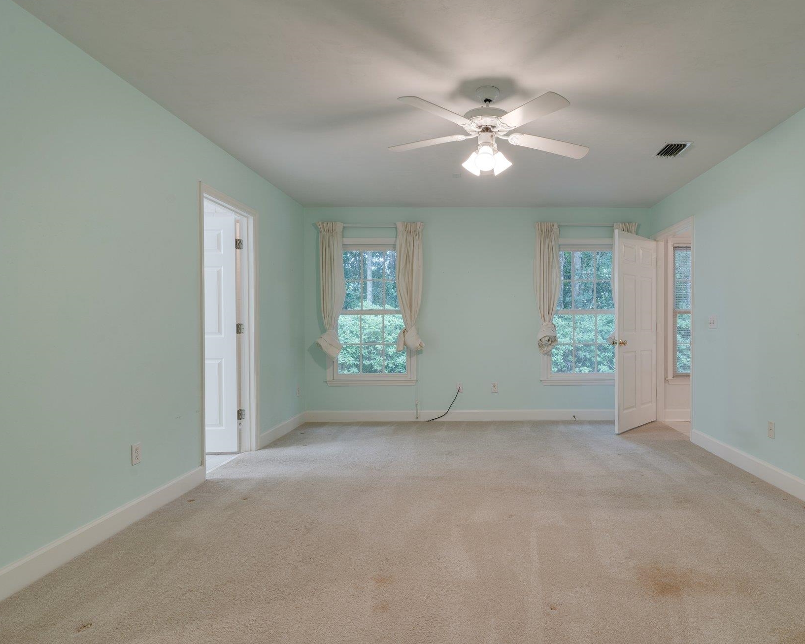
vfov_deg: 68.1
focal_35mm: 20
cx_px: 483
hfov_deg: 79.4
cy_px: 329
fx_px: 476
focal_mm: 17
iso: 100
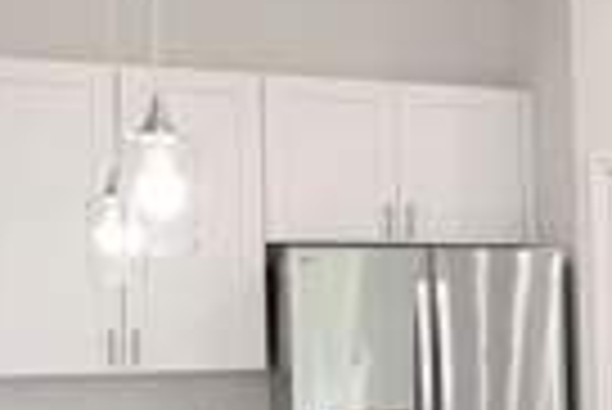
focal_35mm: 88
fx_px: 1498
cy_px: 419
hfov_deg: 19.3
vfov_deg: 15.3
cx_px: 986
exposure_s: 1/242
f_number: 1.78
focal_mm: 6.76
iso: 100
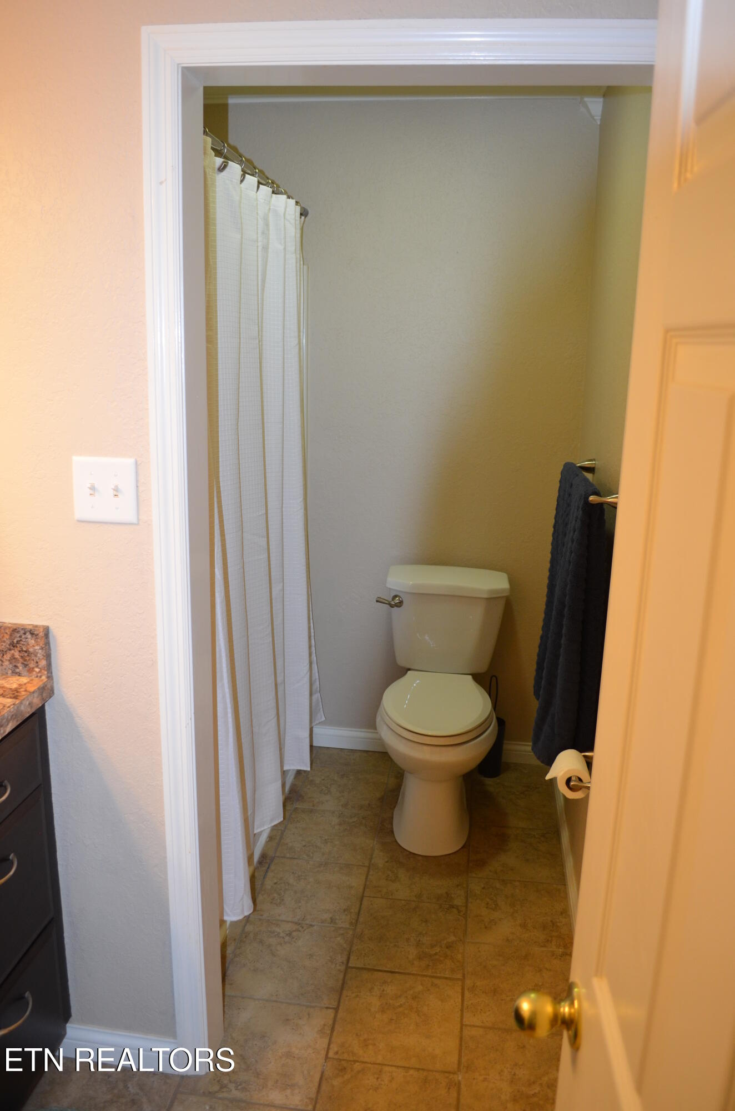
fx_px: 831
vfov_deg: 67.5
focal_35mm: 27
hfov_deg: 47.7
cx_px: 368
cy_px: 556
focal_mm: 18
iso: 640
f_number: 3.5
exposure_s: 1/60
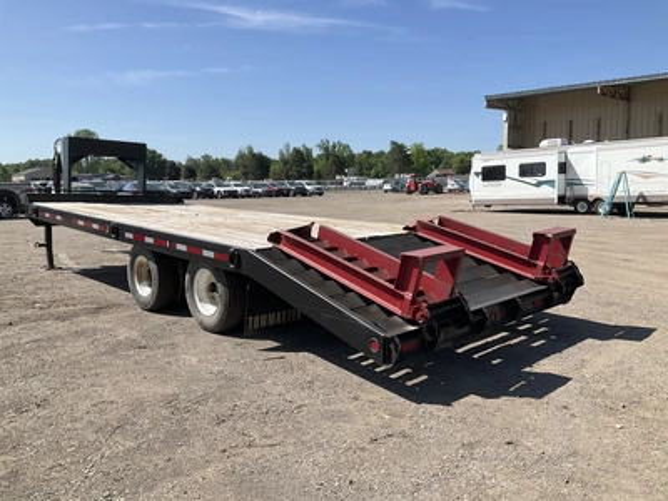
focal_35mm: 29
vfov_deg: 48.2
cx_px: 334
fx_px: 560
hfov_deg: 61.7
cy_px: 250
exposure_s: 1/2227
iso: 25
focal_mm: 3
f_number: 1.8
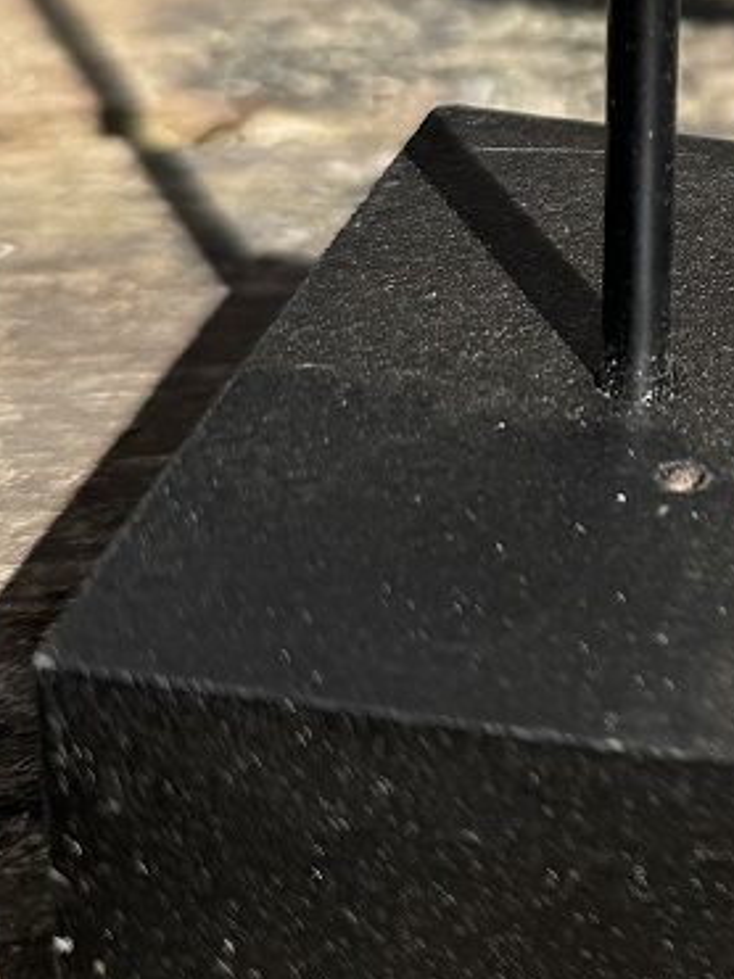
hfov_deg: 13.5
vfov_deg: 19.6
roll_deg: -9.6
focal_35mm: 97
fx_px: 2744
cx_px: 1372
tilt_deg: -24.0
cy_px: -32
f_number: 1.78
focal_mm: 6.76
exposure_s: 1/3802
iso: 80
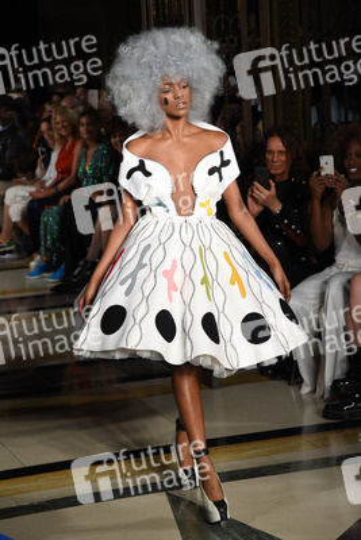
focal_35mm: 98
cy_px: 270
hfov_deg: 14.0
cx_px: 180
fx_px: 1473
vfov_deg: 20.8
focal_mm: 98
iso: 1000
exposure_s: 1/640
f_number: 5.6
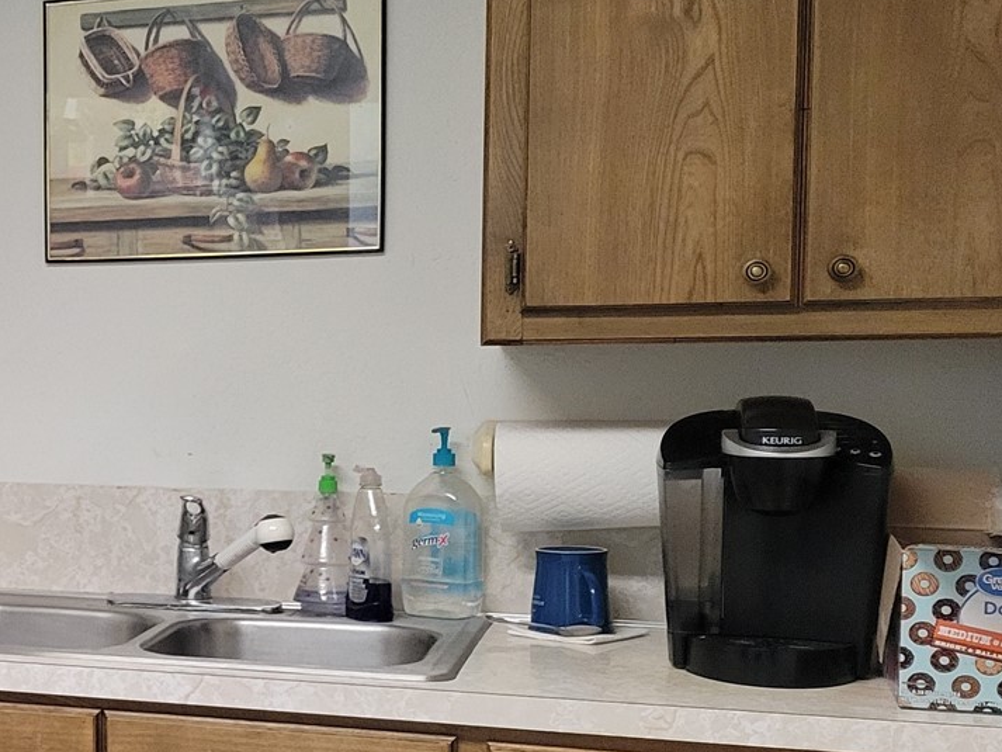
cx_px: -271
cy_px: 507
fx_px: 2027
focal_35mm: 70
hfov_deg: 24.5
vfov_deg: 20.9
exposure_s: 1/45
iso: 640
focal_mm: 5.4
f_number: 1.8
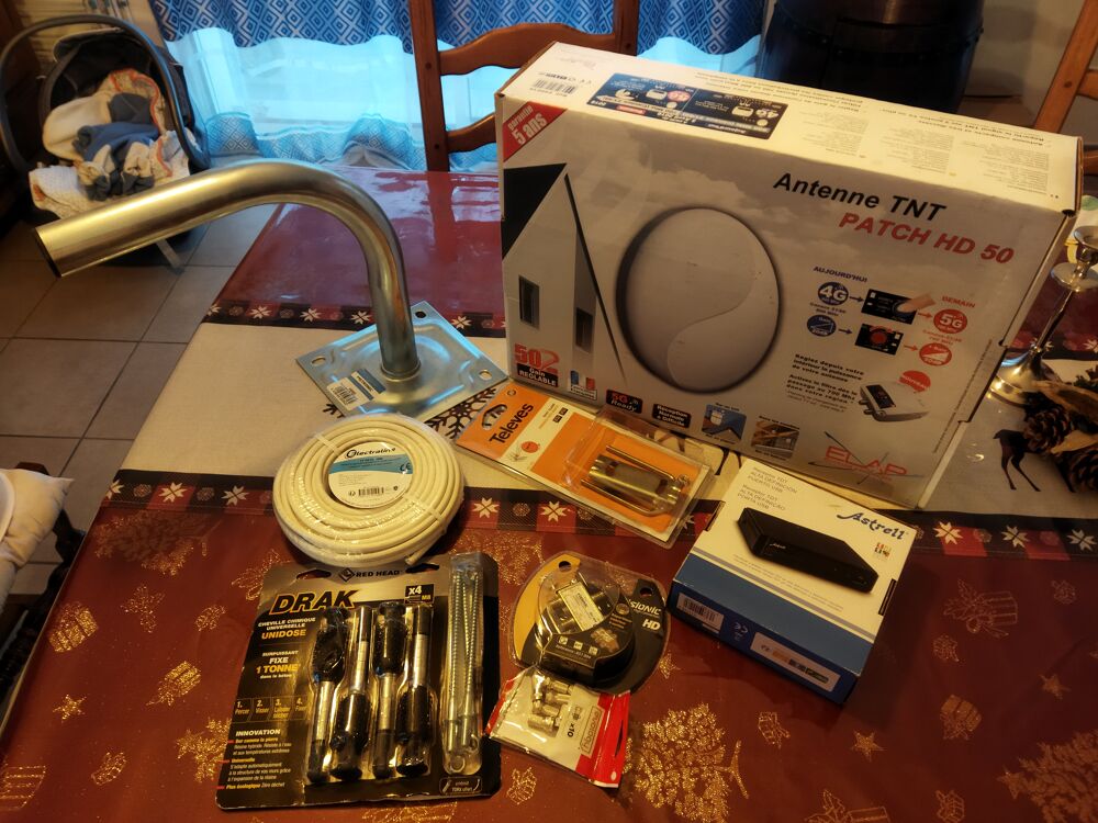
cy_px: 412
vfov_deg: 51.4
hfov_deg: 65.3
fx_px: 856
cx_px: 549
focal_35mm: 27
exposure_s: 1/25
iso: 416
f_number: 1.79
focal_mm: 4.71
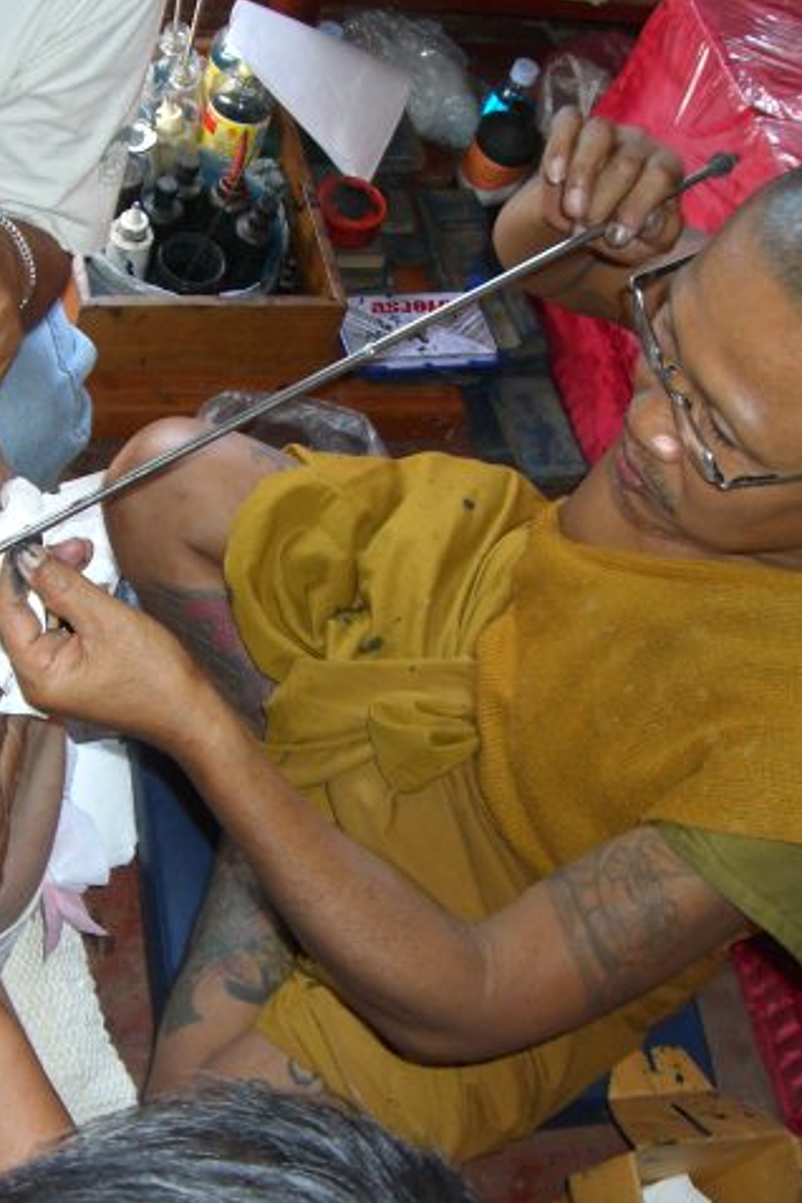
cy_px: 600
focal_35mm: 53
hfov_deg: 25.3
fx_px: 1771
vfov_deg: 37.5
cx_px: 219
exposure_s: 1/60
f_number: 2.7
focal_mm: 6.2
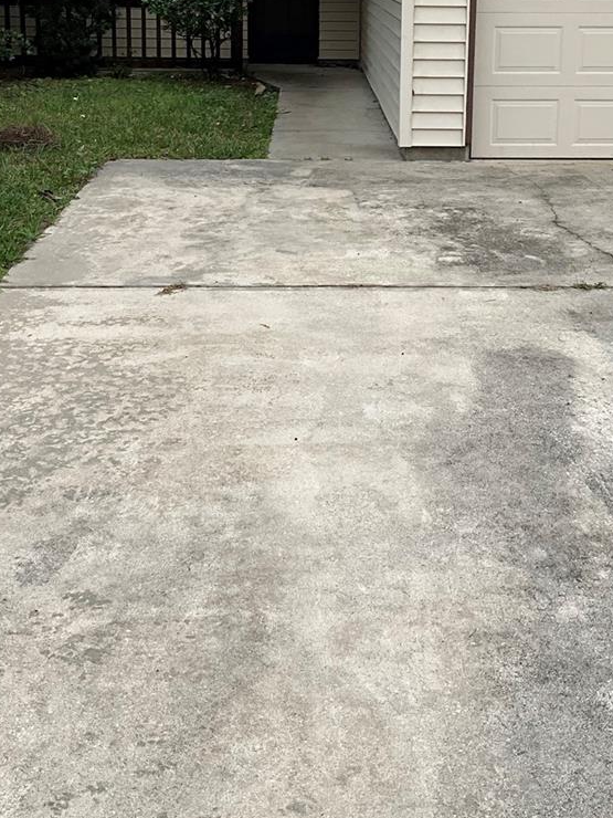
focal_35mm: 47
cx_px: 347
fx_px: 1110
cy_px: 171
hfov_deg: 30.8
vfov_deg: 39.0
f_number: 1.8
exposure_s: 1/1076
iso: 25
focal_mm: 3
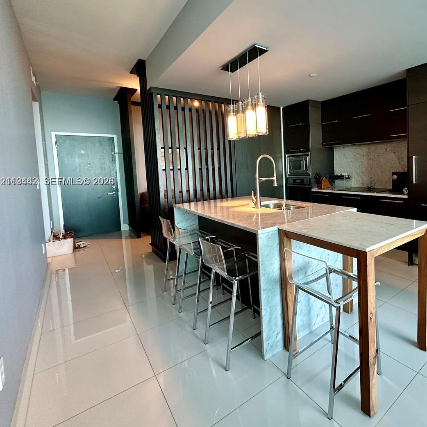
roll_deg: +1.8
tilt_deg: -3.5
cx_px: 314
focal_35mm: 19
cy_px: 182
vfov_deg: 77.2
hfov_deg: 72.9
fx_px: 265
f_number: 2.2
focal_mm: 2.22
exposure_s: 1/60
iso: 200
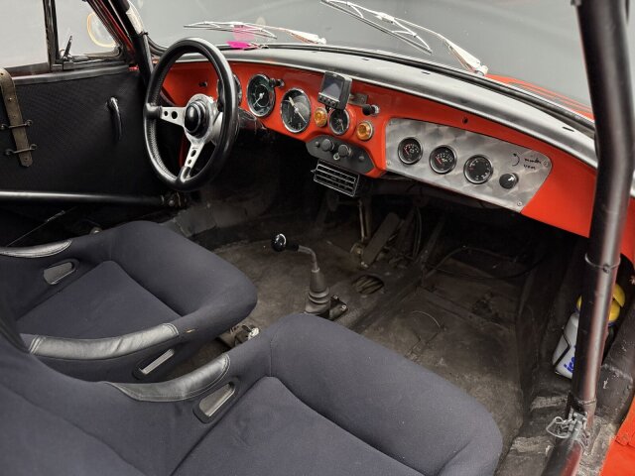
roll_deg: -3.2
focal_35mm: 24
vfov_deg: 56.8
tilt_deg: -30.1
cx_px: 318
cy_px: 238
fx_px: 440
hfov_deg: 71.6
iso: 500
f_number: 1.78
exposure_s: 1/49
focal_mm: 6.76
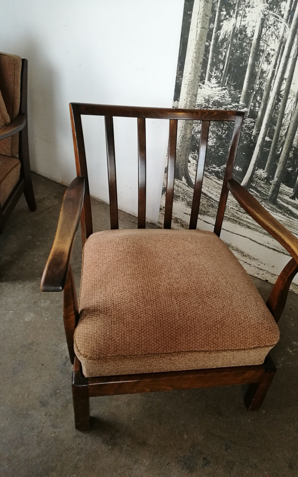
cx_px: 172
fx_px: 377
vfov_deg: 64.6
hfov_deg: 43.0
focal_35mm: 29
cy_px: 237
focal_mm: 4.5
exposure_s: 1/33.3
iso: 200
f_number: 2.2
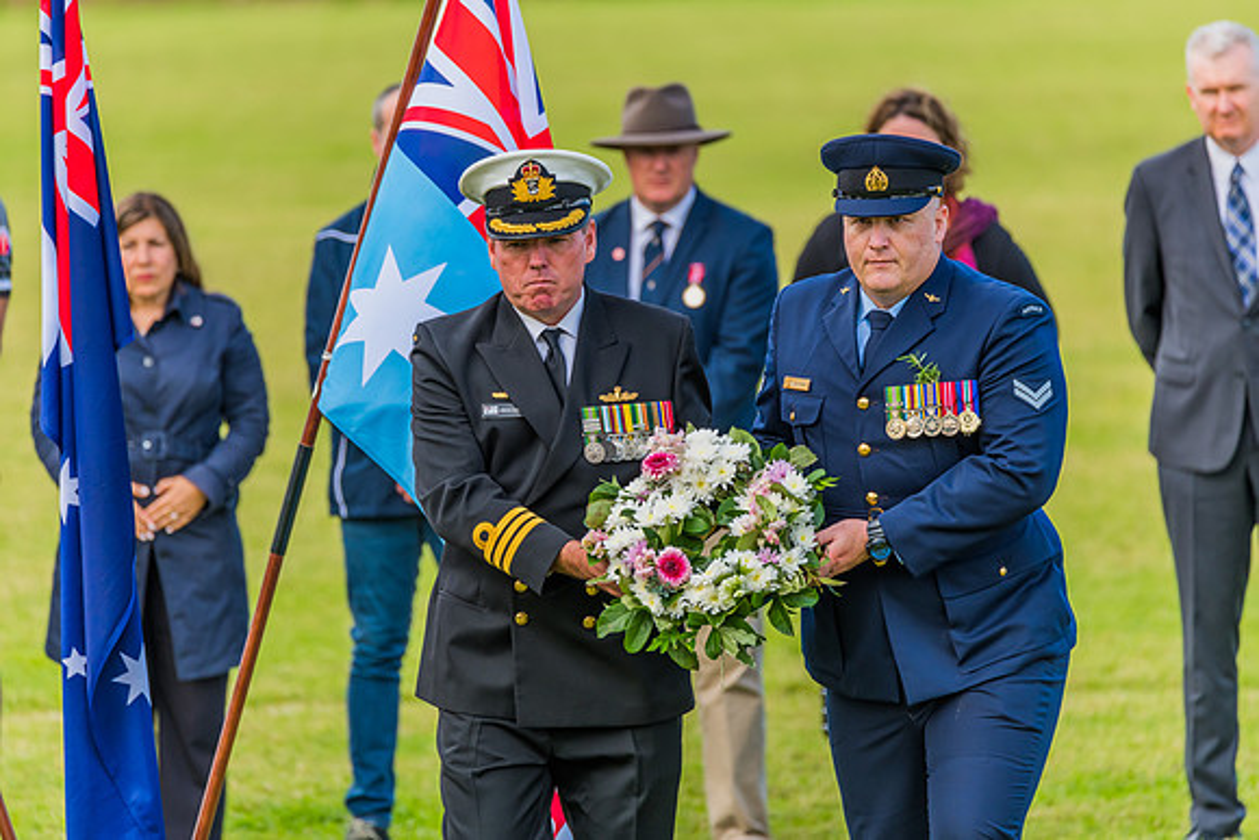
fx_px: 15740
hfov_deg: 4.6
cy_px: 420
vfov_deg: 3.1
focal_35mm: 450
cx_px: 630
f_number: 6.3
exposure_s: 1/640
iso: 640
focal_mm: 450
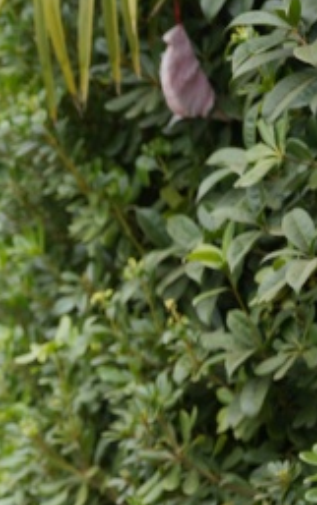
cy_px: 492
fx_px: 3257
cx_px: -508
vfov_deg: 8.8
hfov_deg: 5.3
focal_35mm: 236
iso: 100
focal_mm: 70
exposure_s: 1/125
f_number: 2.8
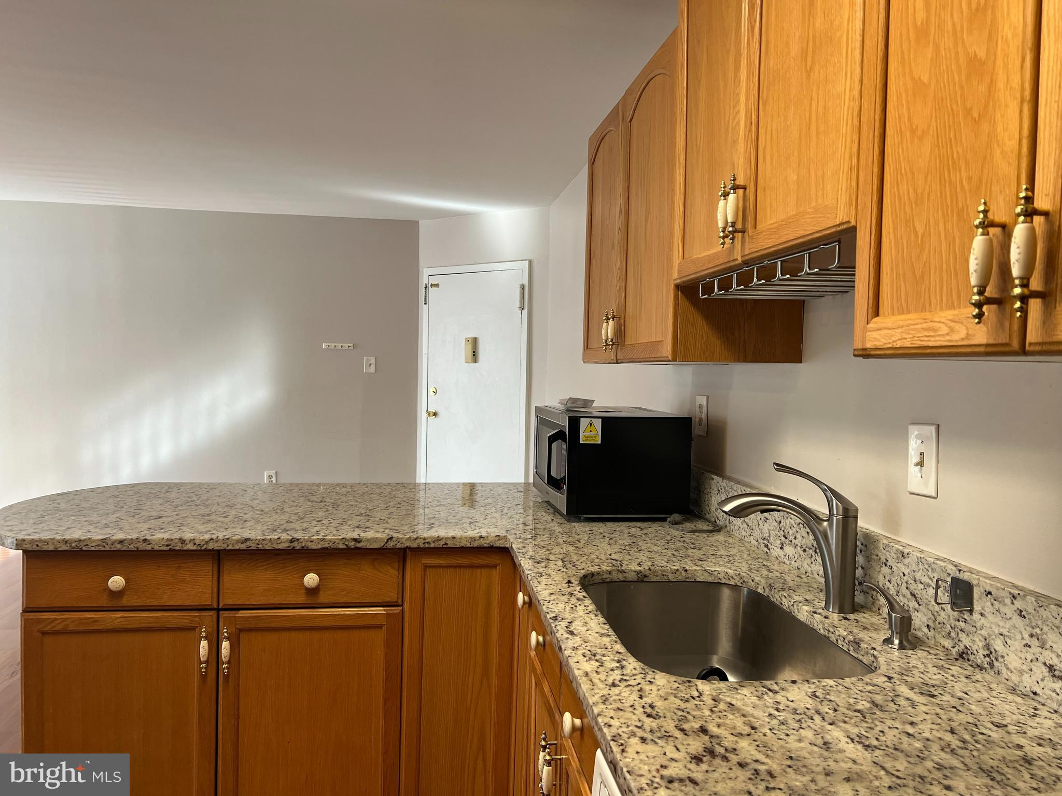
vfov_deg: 53.1
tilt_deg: -2.0
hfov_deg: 67.3
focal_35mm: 26
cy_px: 398
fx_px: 798
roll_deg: -1.2
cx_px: 531
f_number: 1.5
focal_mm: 5.7
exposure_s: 1/120
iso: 100
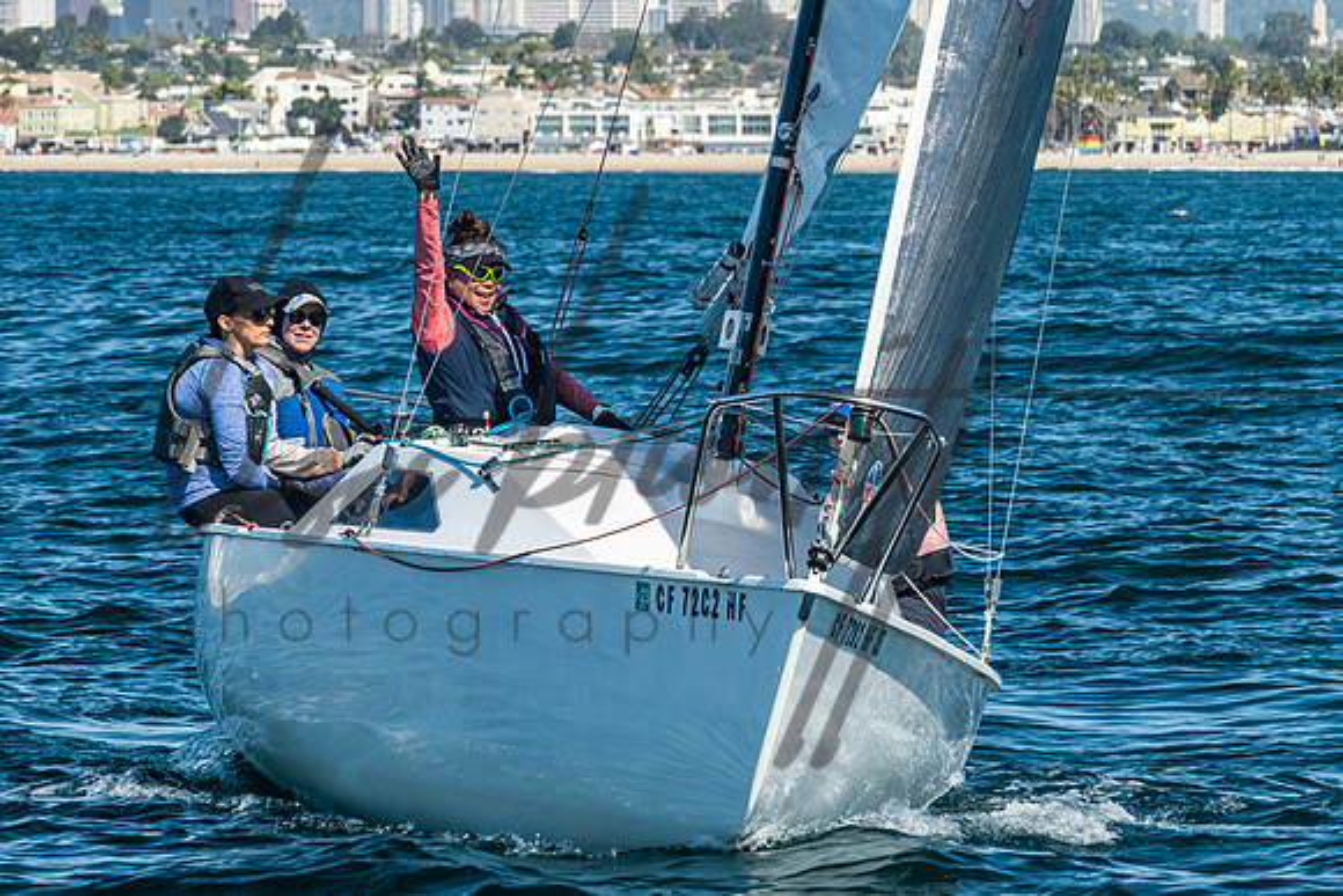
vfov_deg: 4.8
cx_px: 672
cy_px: 261
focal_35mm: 288
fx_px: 10739
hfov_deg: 7.2
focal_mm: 150
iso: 400
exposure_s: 1/320
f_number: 10
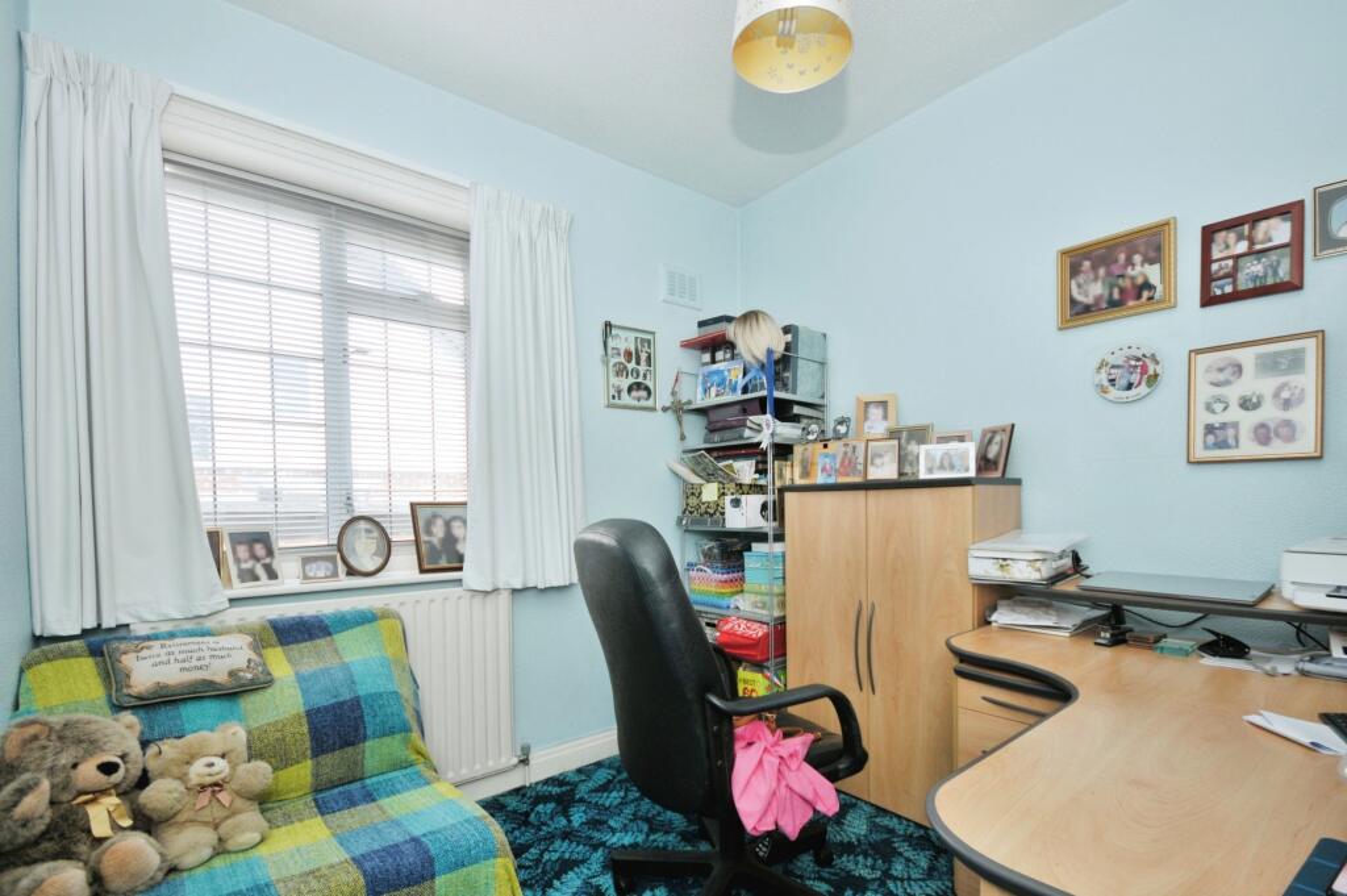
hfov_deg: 100.4
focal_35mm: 15
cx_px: 674
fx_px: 561
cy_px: 448
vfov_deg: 77.2
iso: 200
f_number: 5
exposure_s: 1/80
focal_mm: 10
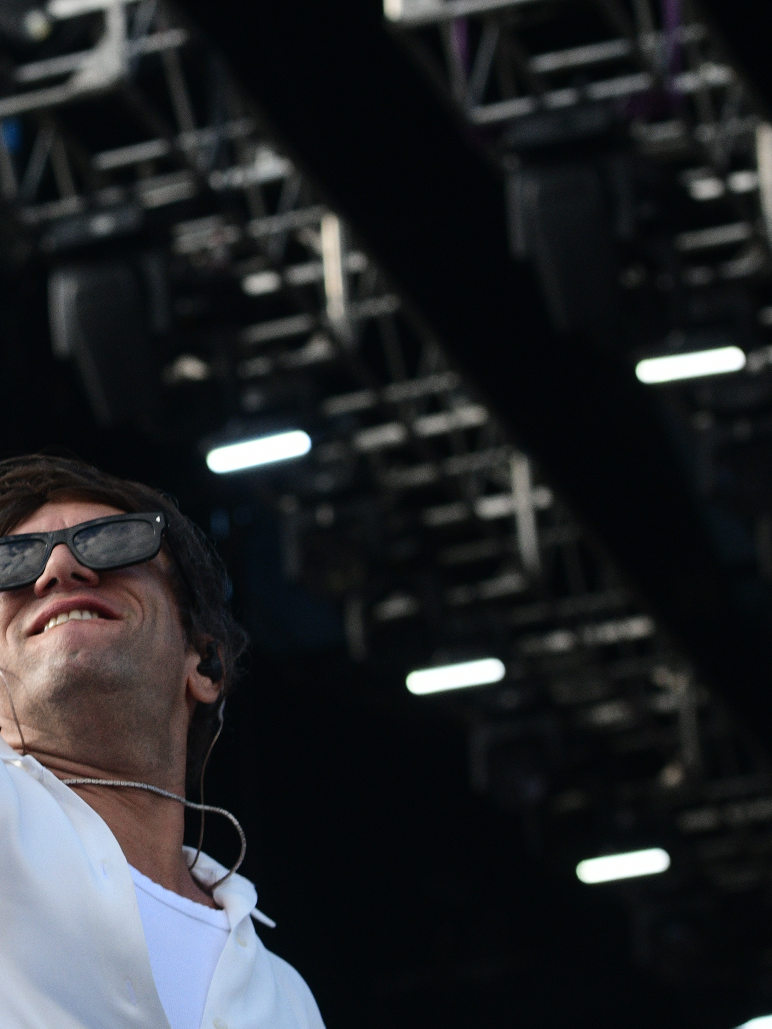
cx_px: -35
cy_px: 520
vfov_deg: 9.0
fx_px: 6511
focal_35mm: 219
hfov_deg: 6.8
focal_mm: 90
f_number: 6.3
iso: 800
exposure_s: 1/1600
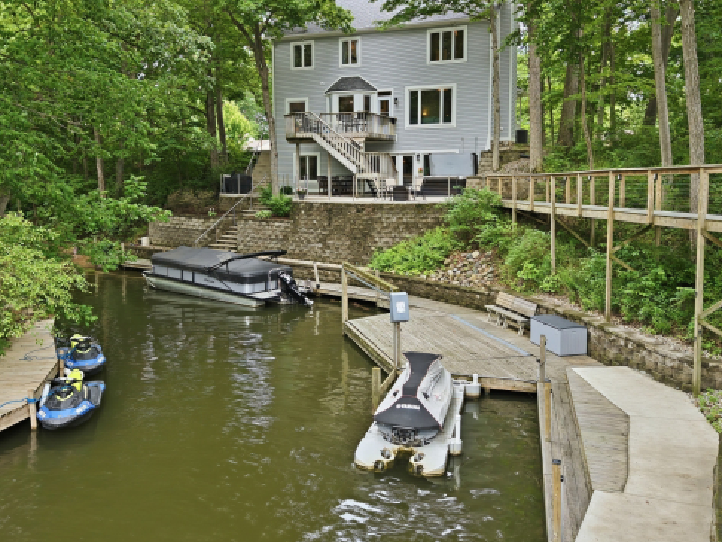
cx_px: 343
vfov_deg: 42.8
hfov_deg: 55.3
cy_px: 220
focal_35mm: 33
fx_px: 688
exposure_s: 1/200
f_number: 1.8
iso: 100
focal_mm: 8.7
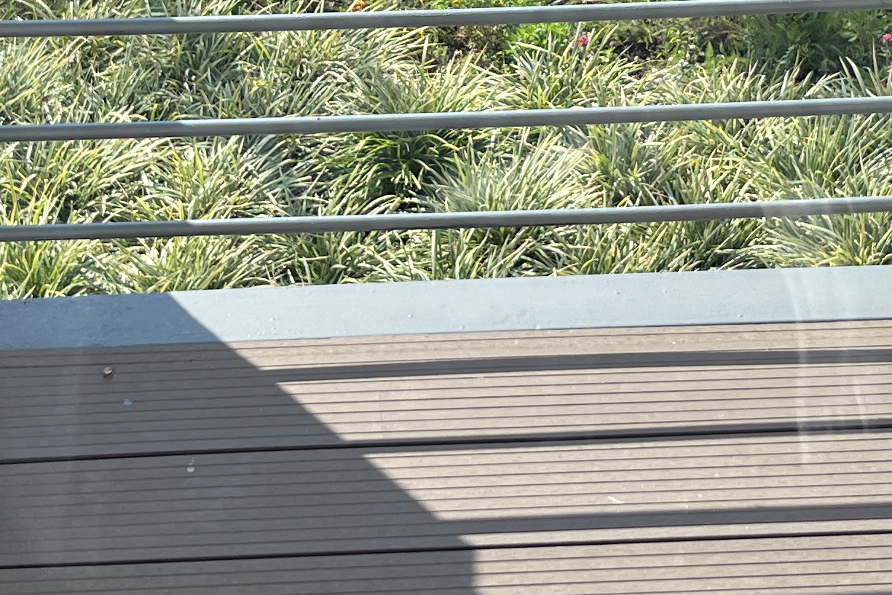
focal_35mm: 89
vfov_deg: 15.0
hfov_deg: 22.9
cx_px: 462
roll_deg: +0.3
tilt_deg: -30.3
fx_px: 2205
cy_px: -74
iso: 50
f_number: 1.6
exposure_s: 1/1536
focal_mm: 5.1
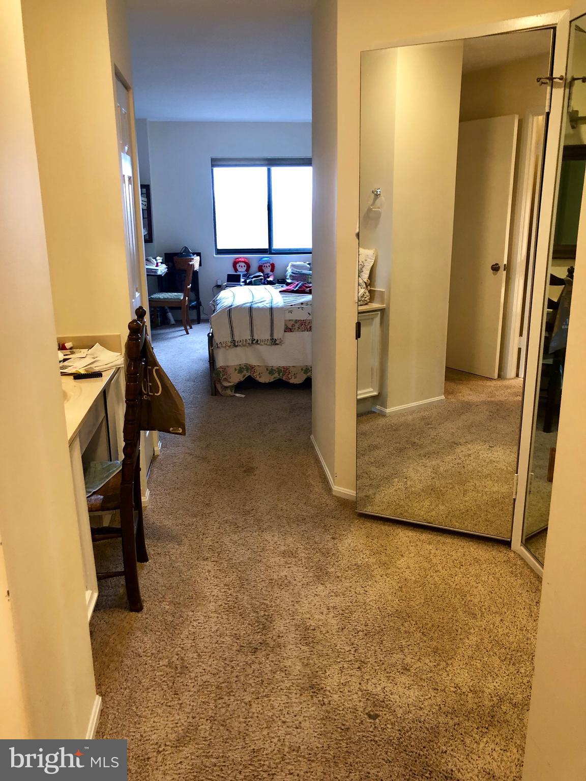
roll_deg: +0.2
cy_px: 390
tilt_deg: -15.3
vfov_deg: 63.4
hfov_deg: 49.7
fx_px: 632
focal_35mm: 28
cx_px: 293
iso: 40
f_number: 1.8
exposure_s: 1/17
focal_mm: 4
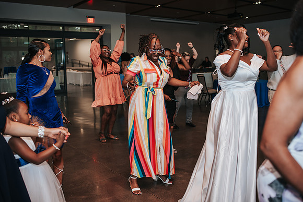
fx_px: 295
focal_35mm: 35
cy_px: 101
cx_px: 152
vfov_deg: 37.9
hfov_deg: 54.4
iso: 450
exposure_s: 1/160
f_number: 2.8
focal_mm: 35
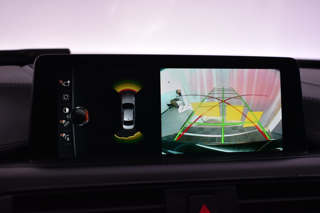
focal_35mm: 51
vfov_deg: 26.5
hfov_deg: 38.9
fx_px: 453
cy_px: 106
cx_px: 160
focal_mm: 34
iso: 1000
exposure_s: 1/50
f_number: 4.5
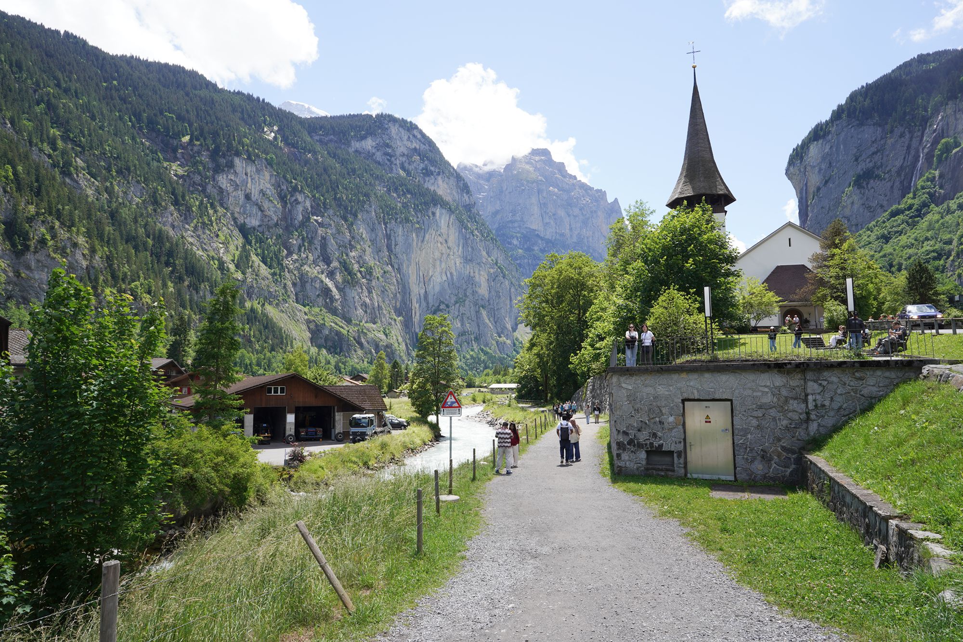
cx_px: 482
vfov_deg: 53.1
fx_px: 642
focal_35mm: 24
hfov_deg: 73.7
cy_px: 321
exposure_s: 1/100
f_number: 11
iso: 100
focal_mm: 24
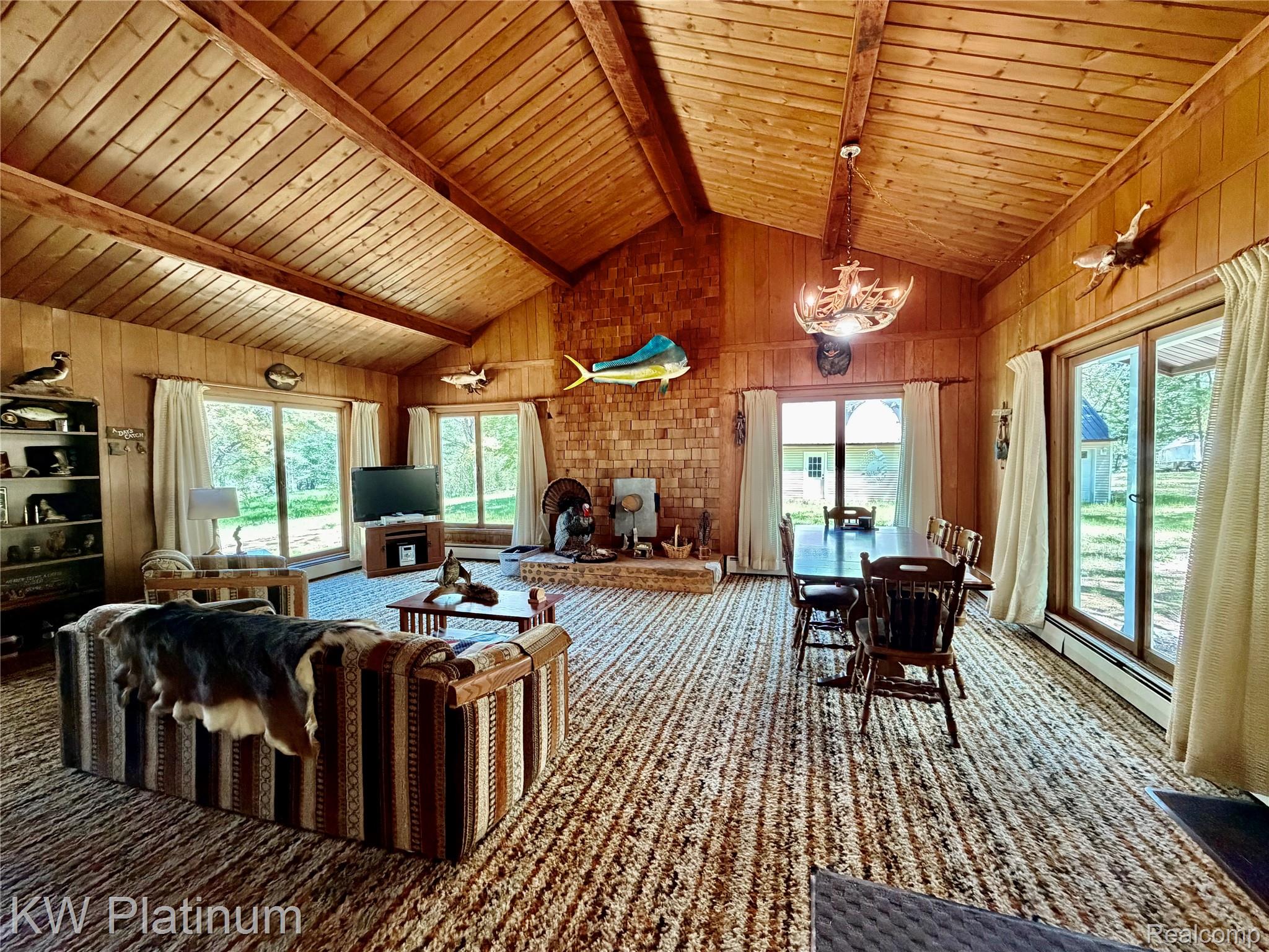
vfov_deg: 85.7
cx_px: 634
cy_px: 476
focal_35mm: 14
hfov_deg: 102.1
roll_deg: +0.6
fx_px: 513
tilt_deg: -1.6
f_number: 2.2
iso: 640
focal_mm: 2.22
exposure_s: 1/60
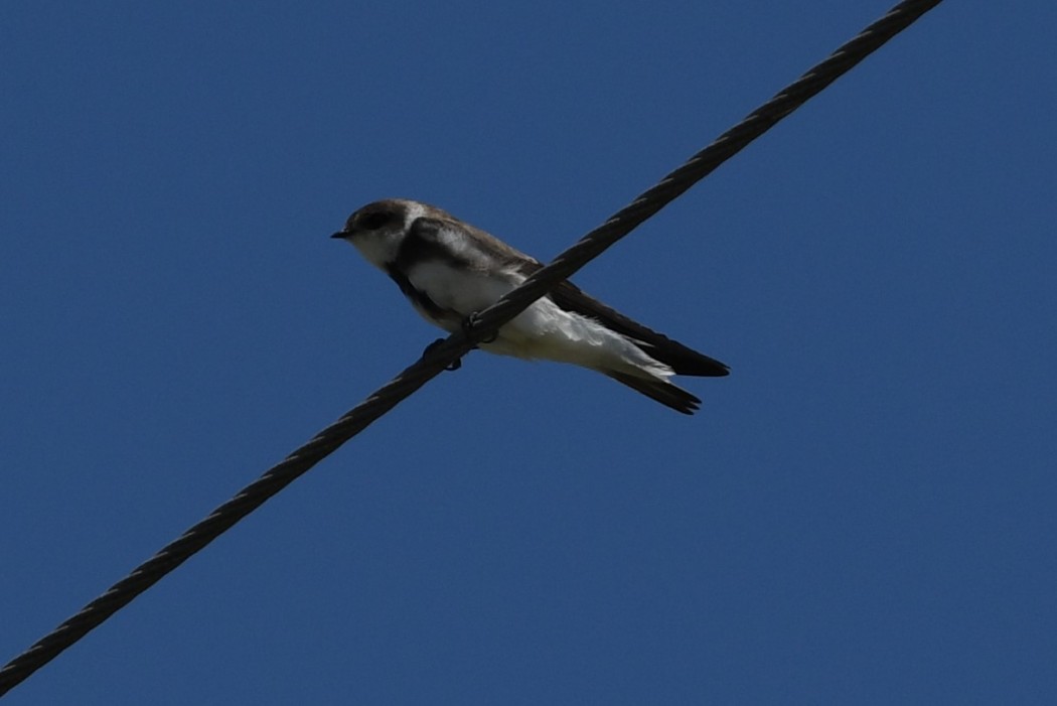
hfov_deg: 6.9
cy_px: 353
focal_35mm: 300
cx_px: 528
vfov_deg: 4.6
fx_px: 8812
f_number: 7.1
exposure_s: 1/2000
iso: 200
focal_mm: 200
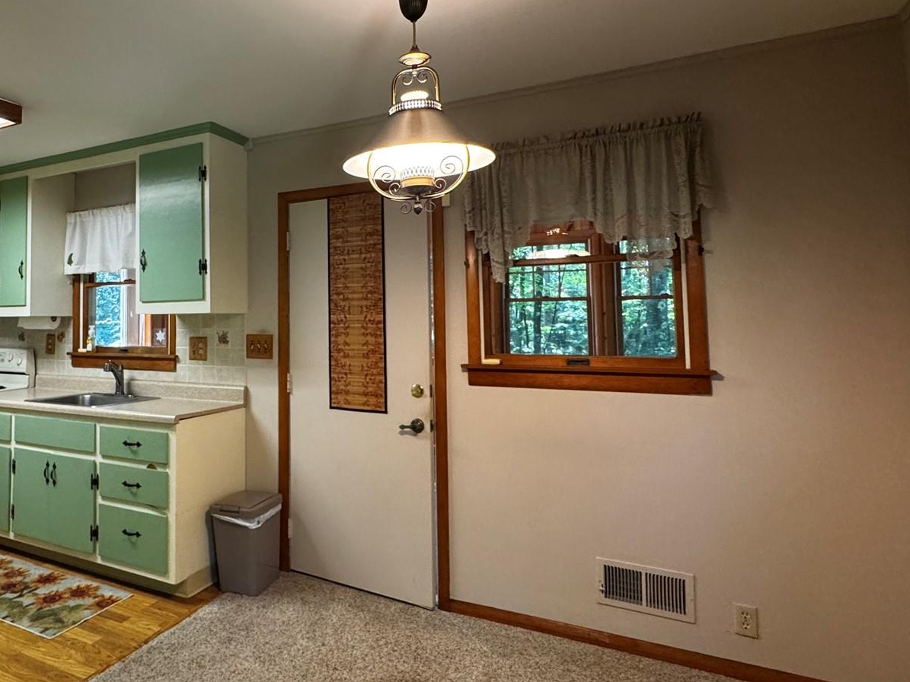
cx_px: 266
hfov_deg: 68.4
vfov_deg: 56.5
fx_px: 631
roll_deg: +0.6
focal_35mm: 24
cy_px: 281
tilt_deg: +3.7
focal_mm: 2.22
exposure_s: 1/60
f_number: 2.2
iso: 400
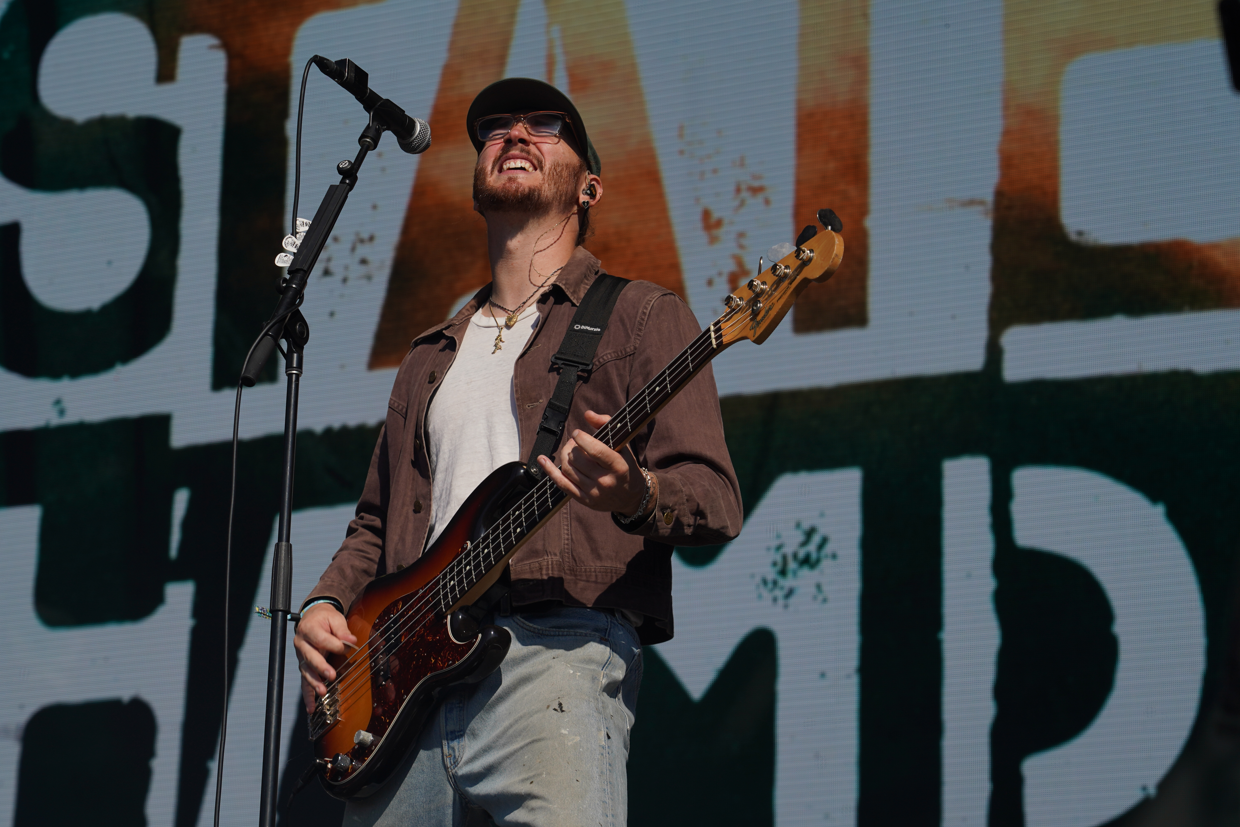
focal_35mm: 105
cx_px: 620
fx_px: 3616
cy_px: 414
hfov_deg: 19.5
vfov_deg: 13.0
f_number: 8
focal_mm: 105
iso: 100
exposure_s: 1/800
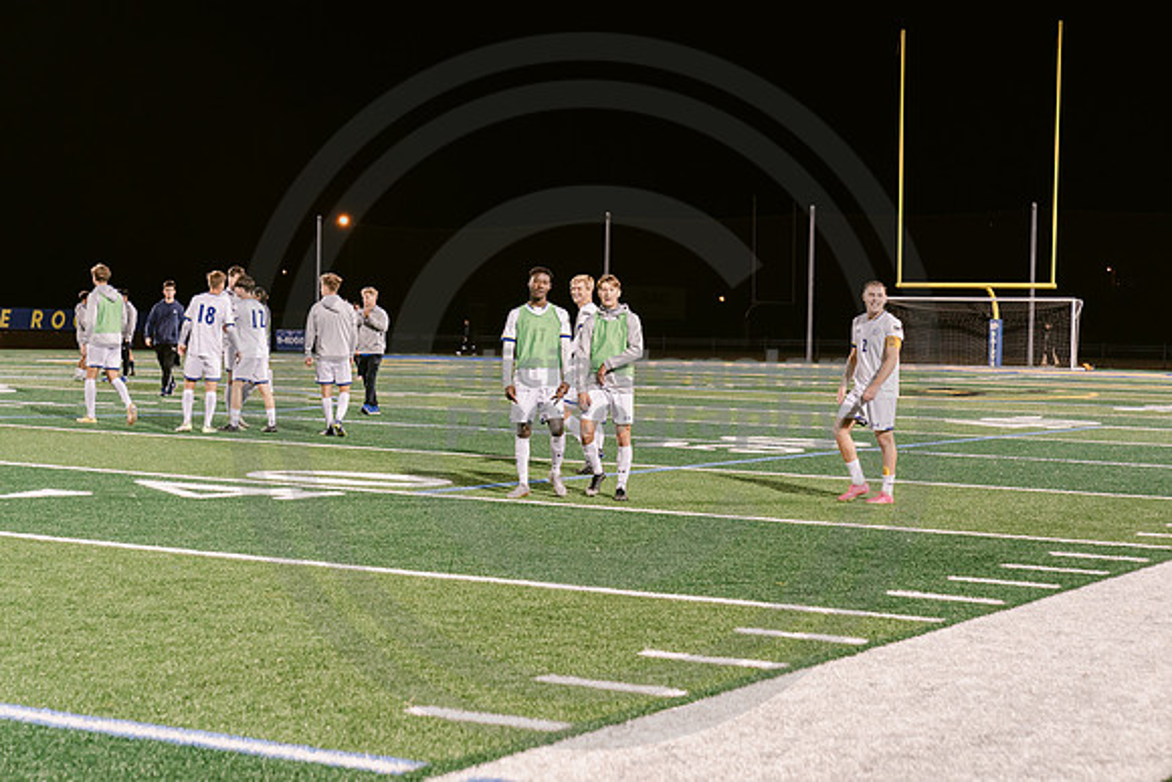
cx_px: 586
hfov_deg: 28.8
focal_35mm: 70
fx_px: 2279
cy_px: 391
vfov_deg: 19.5
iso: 2500
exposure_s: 1/200
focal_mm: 70
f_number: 4.5
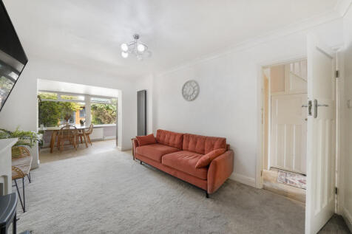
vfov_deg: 90.0
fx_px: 117
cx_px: 176
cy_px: 117
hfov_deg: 112.6
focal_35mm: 12
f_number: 14
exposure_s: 1/20
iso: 500
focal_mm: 12
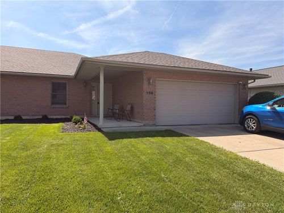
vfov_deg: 56.8
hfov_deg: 71.6
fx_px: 197
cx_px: 142
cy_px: 106
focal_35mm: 24
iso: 80
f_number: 1.78
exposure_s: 1/4673
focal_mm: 6.76
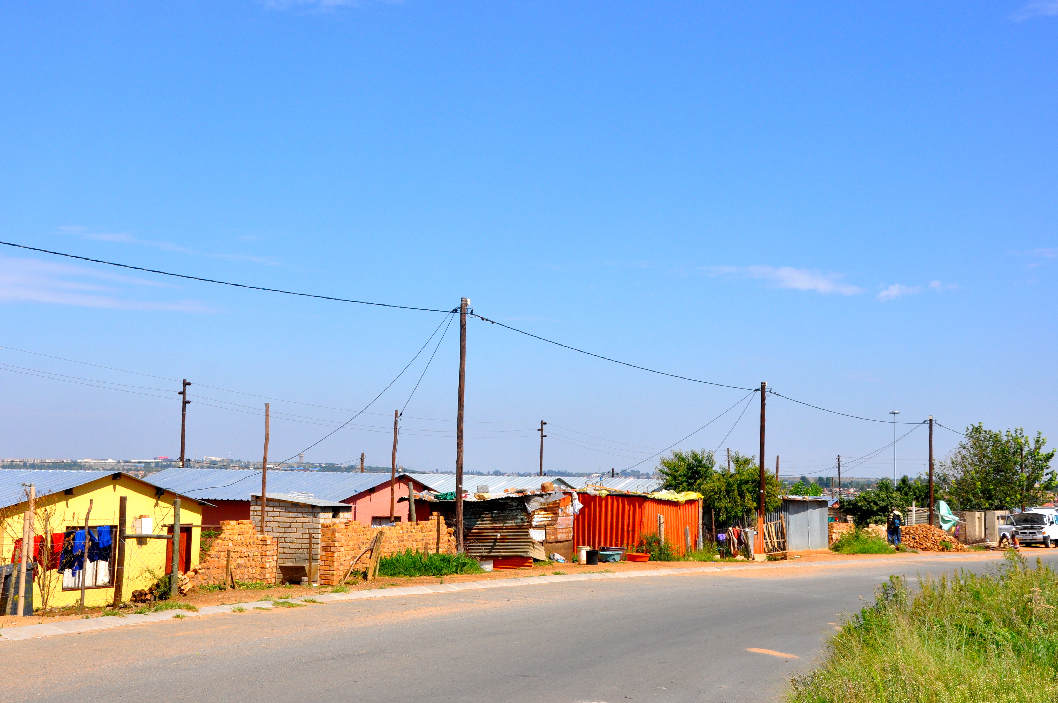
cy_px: 351
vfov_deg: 22.6
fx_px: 1761
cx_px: 508
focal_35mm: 60
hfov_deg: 33.4
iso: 400
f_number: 13
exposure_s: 1/500
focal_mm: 38
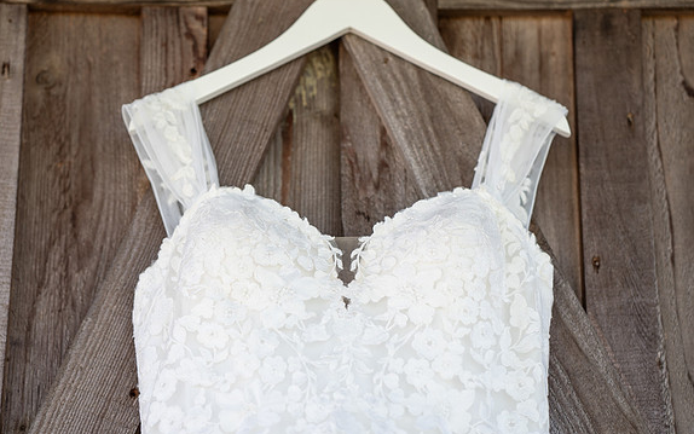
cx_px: 359
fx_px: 1721
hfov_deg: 22.8
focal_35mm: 91
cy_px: 223
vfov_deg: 14.4
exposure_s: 1/250
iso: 100
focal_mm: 85
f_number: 2.5
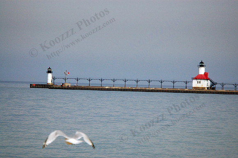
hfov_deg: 9.5
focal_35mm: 218
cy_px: 79
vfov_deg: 6.3
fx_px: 1436
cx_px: 119
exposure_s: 1/500
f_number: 5.3
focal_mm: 145
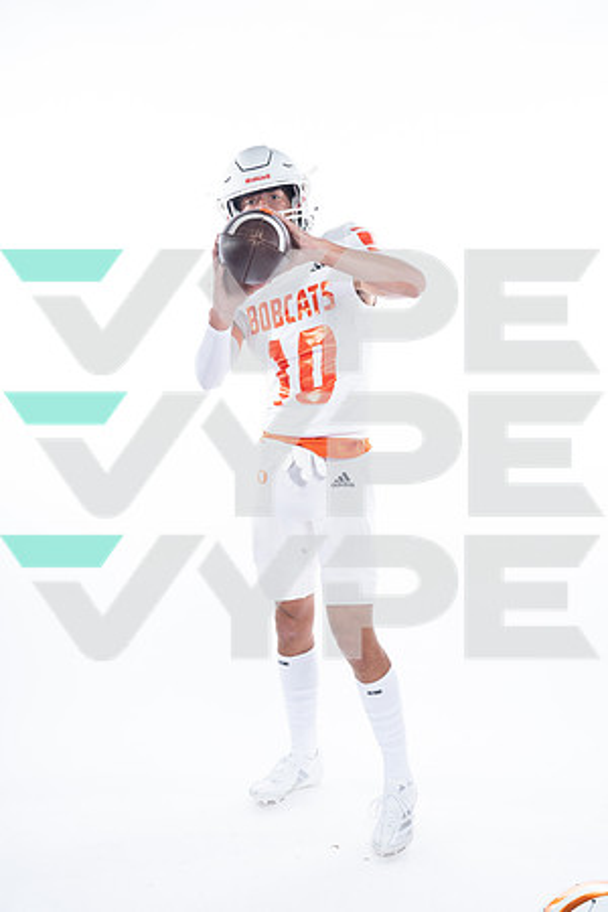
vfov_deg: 43.6
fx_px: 1140
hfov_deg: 29.9
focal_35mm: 45
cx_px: 304
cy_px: 456
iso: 400
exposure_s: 1/250
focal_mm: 45
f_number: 5.6
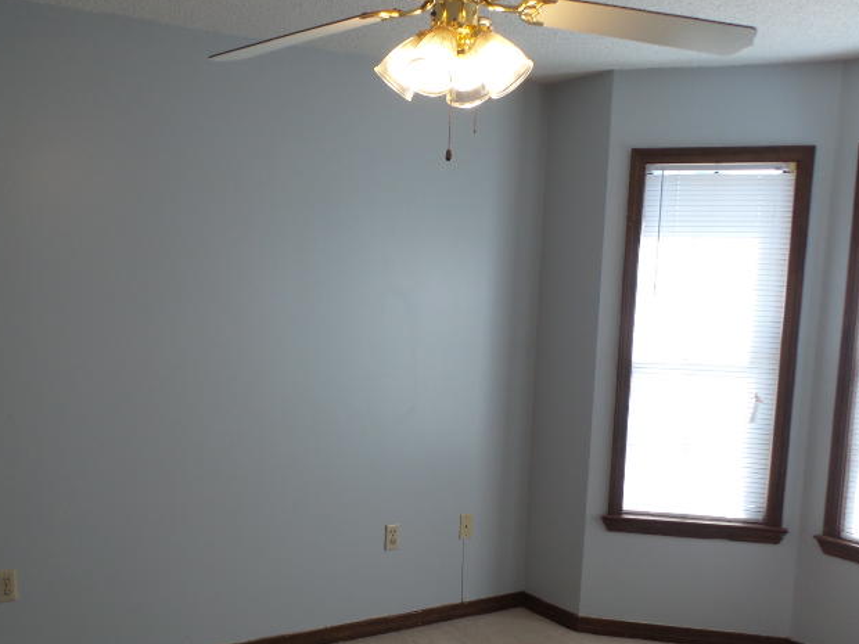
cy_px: 403
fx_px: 943
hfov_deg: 48.6
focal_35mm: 38
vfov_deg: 37.5
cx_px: 337
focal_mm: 4.1
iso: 100
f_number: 3.5
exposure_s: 1/50
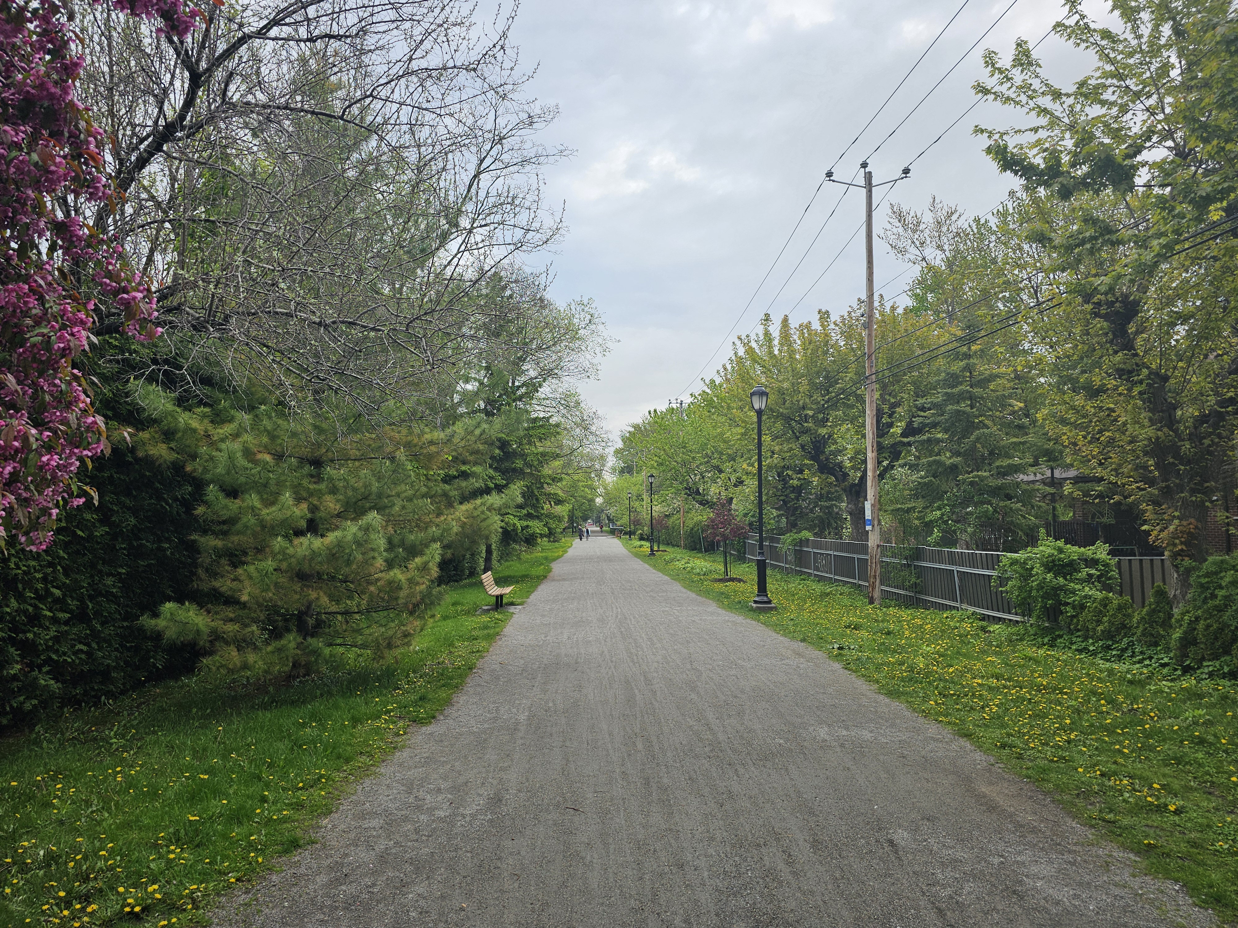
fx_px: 823
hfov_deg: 73.9
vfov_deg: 58.9
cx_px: 619
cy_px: 464
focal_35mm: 23
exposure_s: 1/440
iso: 10
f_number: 1.7
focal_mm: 6.3
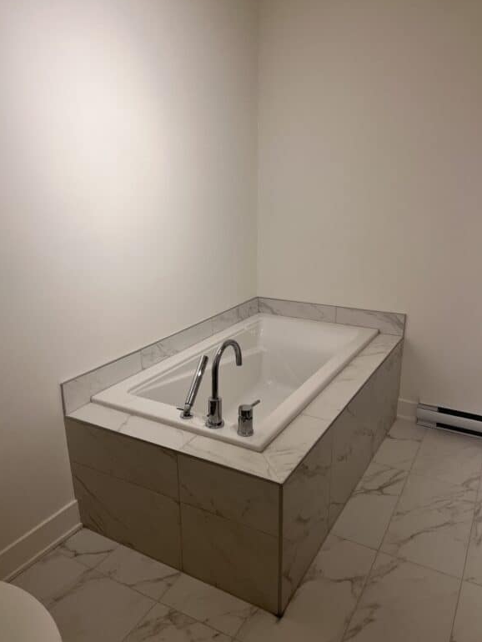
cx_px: 233
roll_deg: +0.8
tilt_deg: -14.4
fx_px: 501
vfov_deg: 65.3
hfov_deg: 51.4
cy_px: 323
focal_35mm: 27
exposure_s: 1/120
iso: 100
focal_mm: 5.1
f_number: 1.6
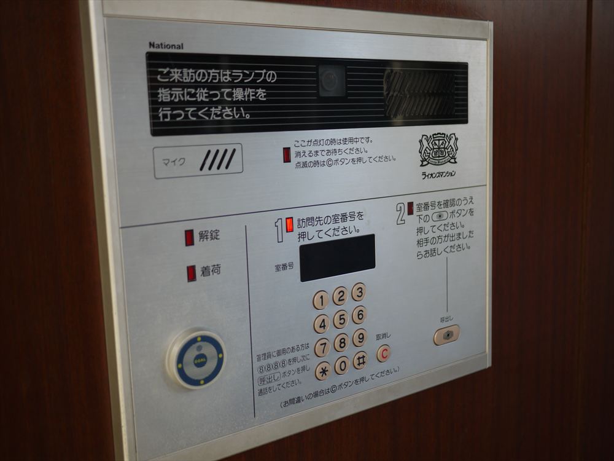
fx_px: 709
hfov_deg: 46.8
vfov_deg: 36.0
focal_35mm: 40
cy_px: 230
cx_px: 307
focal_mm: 20
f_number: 1.7
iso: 100
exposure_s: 1/100
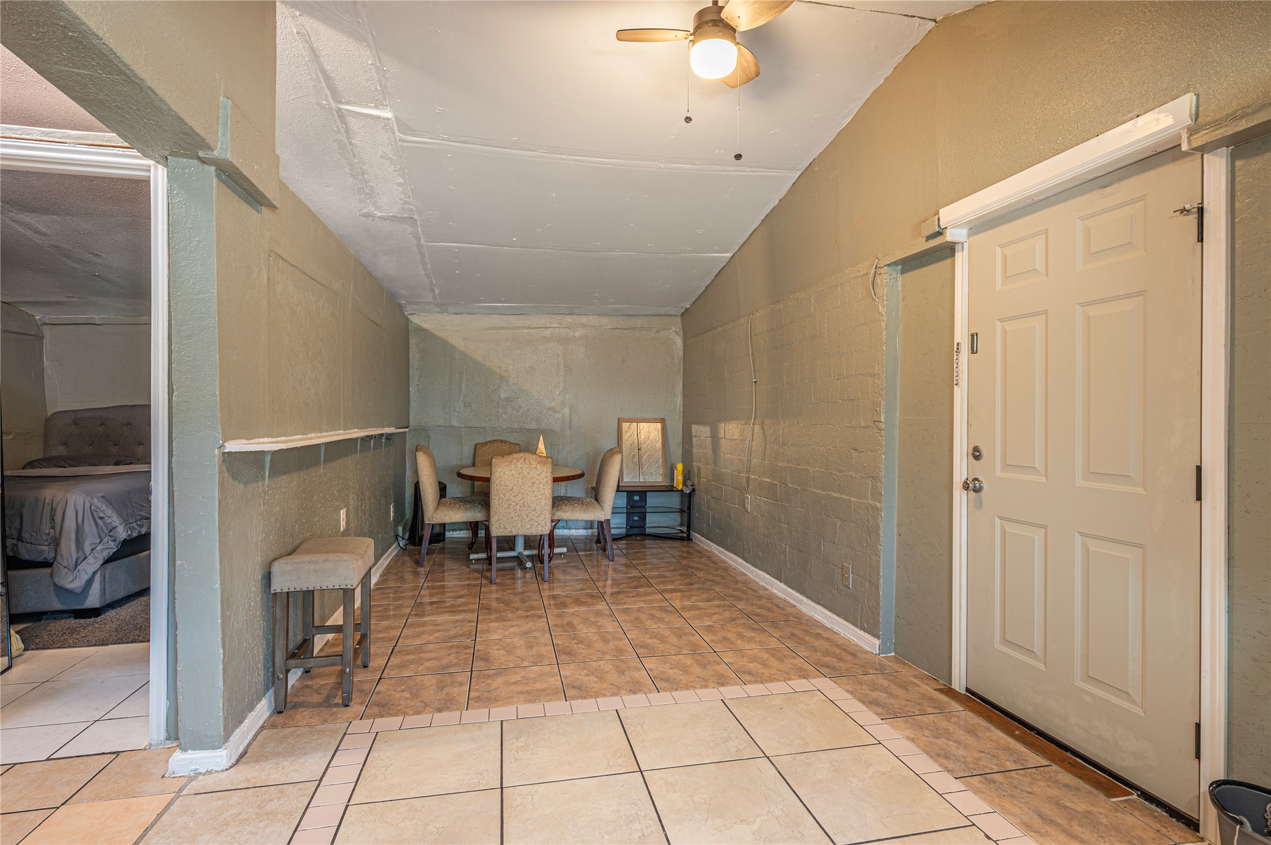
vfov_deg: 70.3
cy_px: 422
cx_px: 636
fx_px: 600
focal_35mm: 17
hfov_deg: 93.3
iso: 100
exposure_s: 2.5
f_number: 9
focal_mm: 17
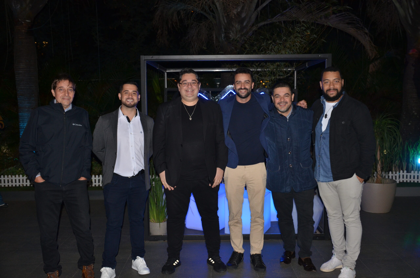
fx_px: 419
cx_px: 210
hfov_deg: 53.2
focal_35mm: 36
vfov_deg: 36.7
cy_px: 139
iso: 800
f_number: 3.8
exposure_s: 1/60
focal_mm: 24
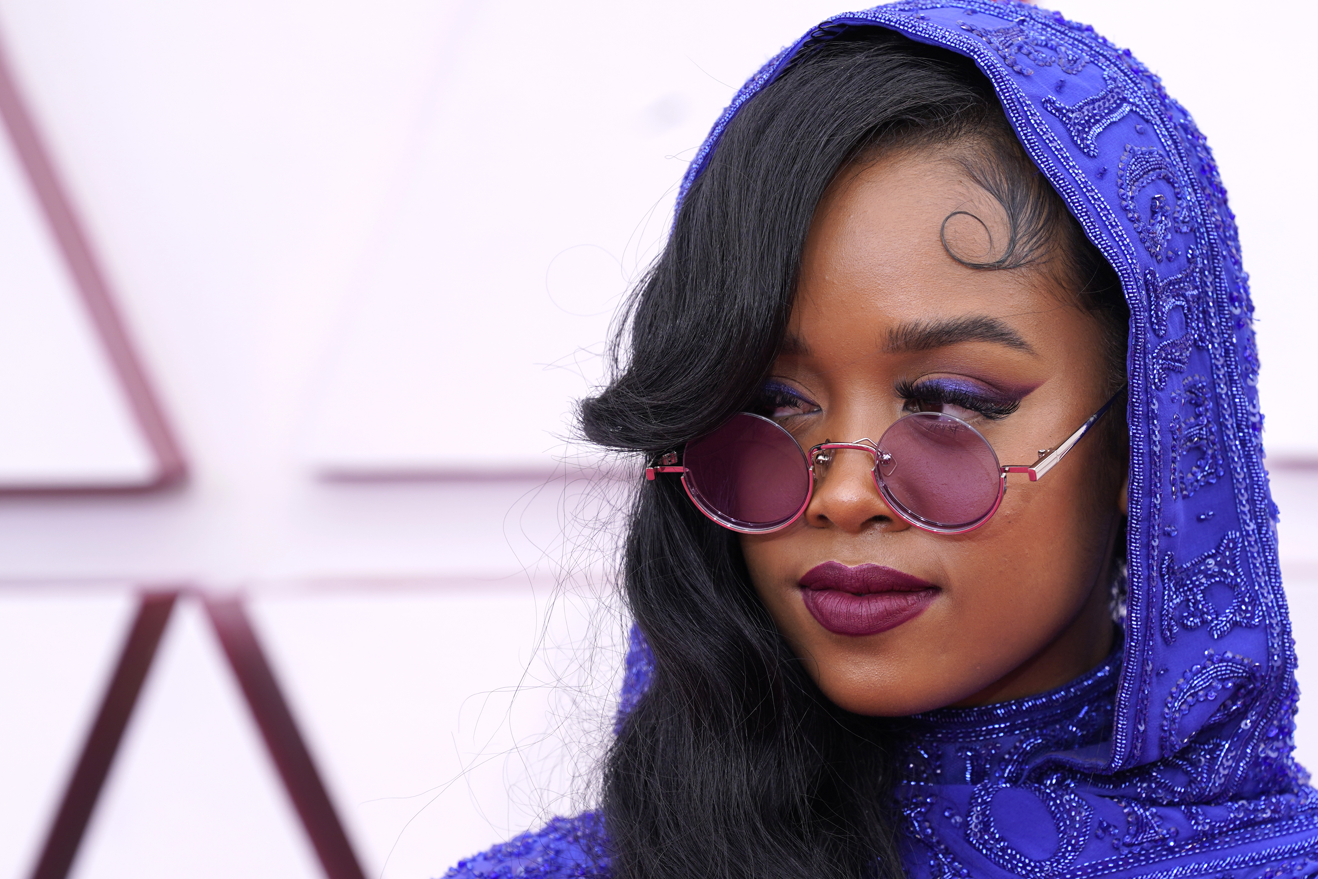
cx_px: 711
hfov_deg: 7.4
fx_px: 10213
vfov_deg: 4.9
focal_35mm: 279
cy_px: 575
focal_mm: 200
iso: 200
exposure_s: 1/640
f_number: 5
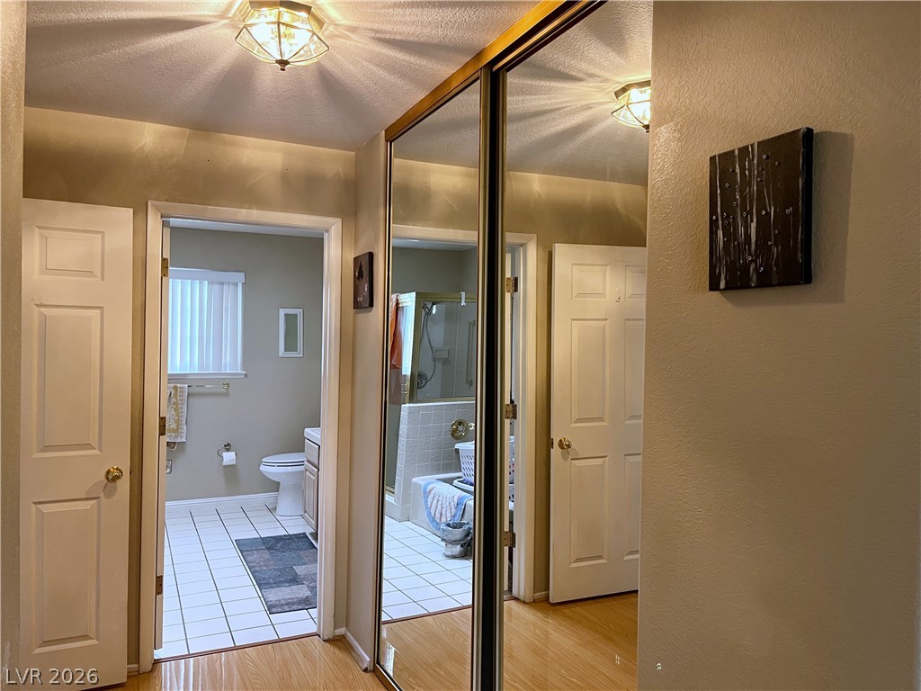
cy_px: 346
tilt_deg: -0.6
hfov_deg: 67.3
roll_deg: -1.2
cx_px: 460
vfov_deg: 53.1
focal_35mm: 26
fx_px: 692
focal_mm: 5.1
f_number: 1.6
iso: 320
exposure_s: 1/60
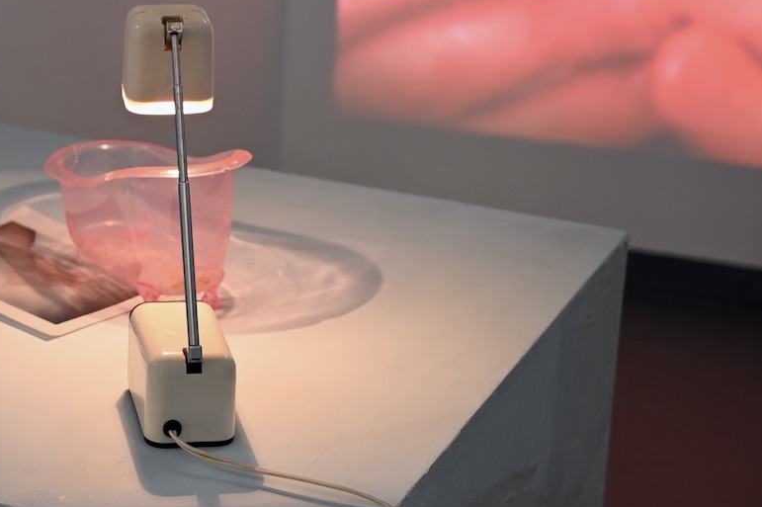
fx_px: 1783
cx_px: 105
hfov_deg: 23.6
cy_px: 219
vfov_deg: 16.2
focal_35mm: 84
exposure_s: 1/30
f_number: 2.8
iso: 250
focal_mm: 32.5
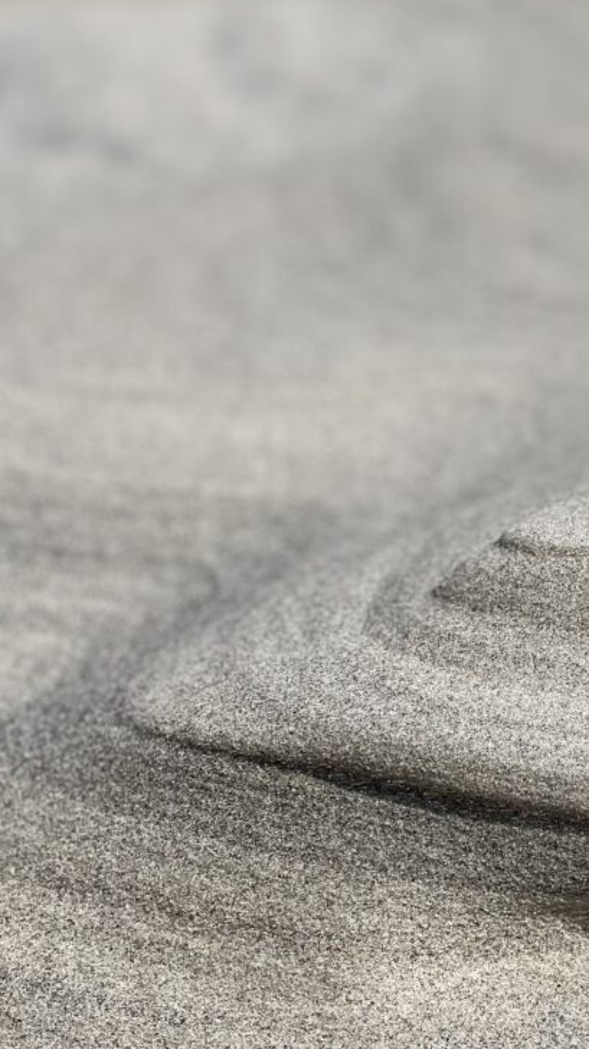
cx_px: 530
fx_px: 3279
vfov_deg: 18.2
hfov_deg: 10.2
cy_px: 559
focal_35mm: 118
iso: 32
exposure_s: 1/1410
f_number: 2.8
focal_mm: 9
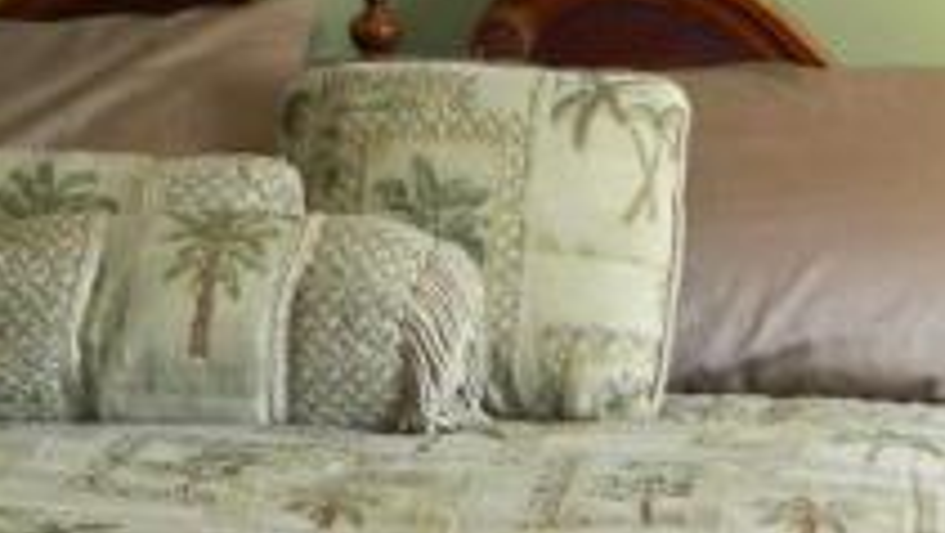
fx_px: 3310
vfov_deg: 9.2
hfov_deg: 16.1
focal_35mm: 132
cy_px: 466
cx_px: 130
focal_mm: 4.5
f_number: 3.1
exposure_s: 1/30
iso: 125
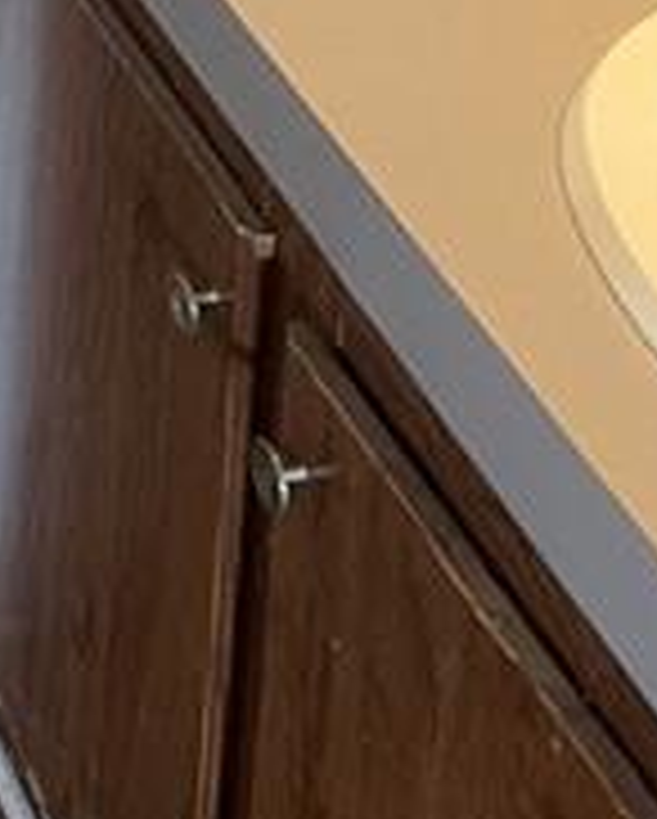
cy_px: -806
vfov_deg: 14.8
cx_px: -472
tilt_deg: -14.4
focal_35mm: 107
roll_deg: +2.3
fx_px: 2596
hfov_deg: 13.2
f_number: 1.6
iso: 160
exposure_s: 1/60
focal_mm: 5.1
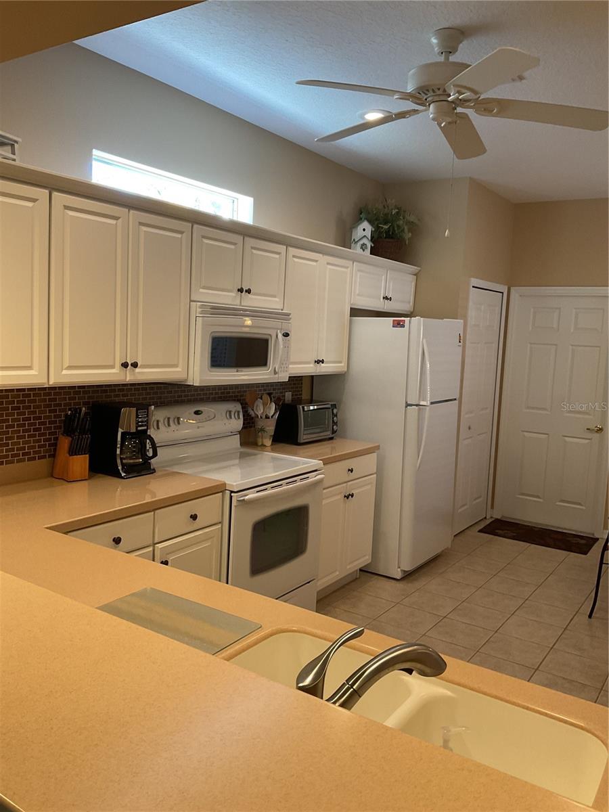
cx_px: 304
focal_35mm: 29
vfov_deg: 61.7
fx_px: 680
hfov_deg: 48.2
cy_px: 406
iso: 80
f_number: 1.8
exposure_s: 1/60
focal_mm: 3
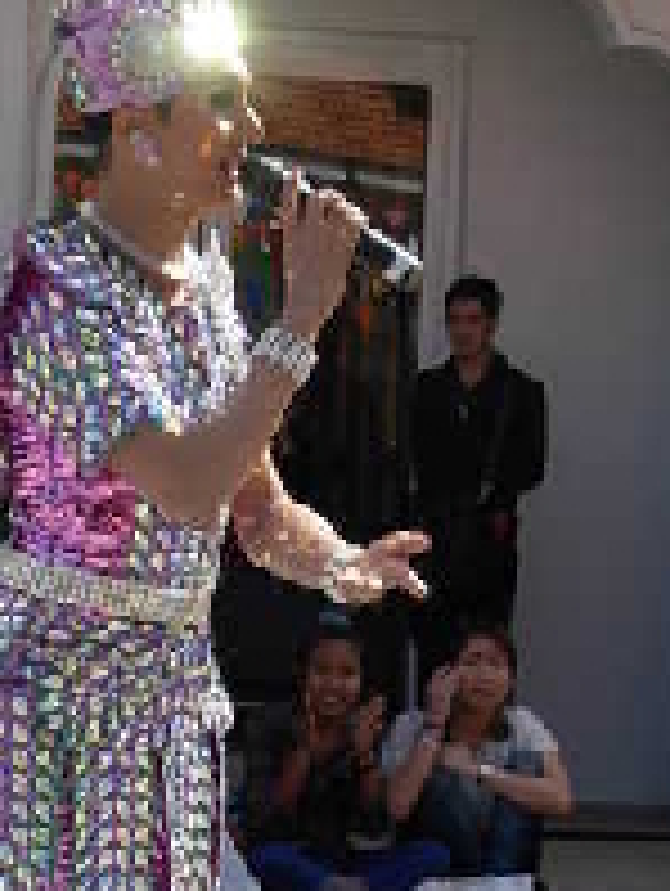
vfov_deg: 12.7
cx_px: 99
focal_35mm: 155
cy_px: 486
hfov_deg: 9.6
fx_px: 3991
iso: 79
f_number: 3.4
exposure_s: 1/724
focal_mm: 10.5
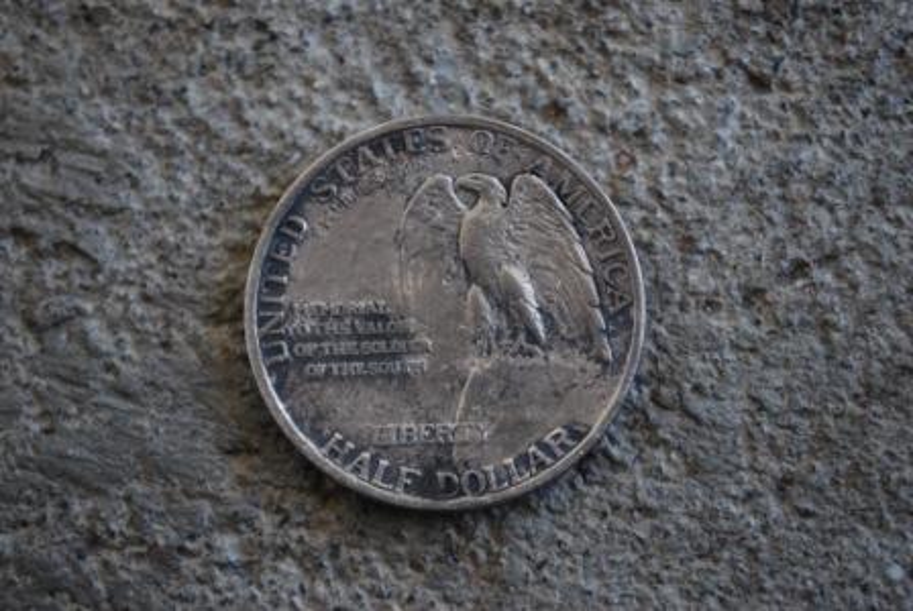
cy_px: 306
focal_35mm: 82
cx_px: 456
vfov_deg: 16.6
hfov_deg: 24.6
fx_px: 2095
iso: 200
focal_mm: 55
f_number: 5.6
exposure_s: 1/60
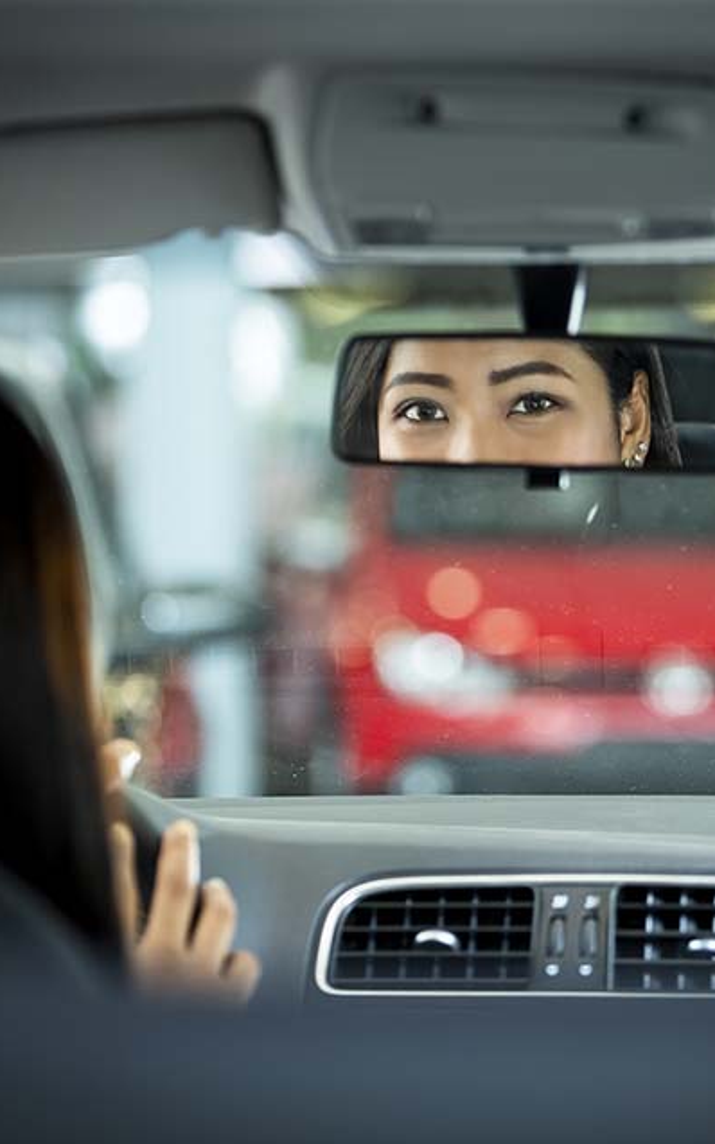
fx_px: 5270
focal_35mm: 169
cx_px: 507
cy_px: 573
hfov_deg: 7.8
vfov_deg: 12.4
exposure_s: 1/320
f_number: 2.8
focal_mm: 110
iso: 800
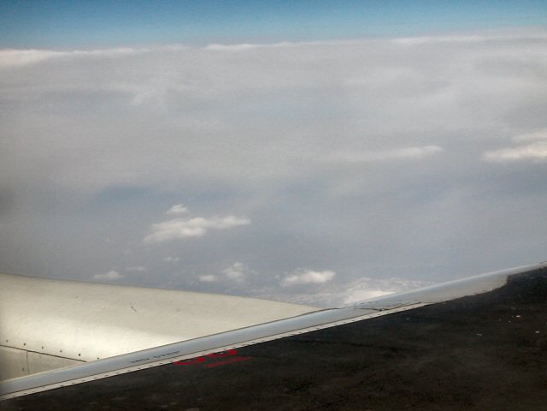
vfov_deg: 15.1
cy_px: 206
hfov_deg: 20.0
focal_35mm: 98
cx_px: 274
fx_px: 1549
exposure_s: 1/607
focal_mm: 14.9
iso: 100
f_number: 4.6
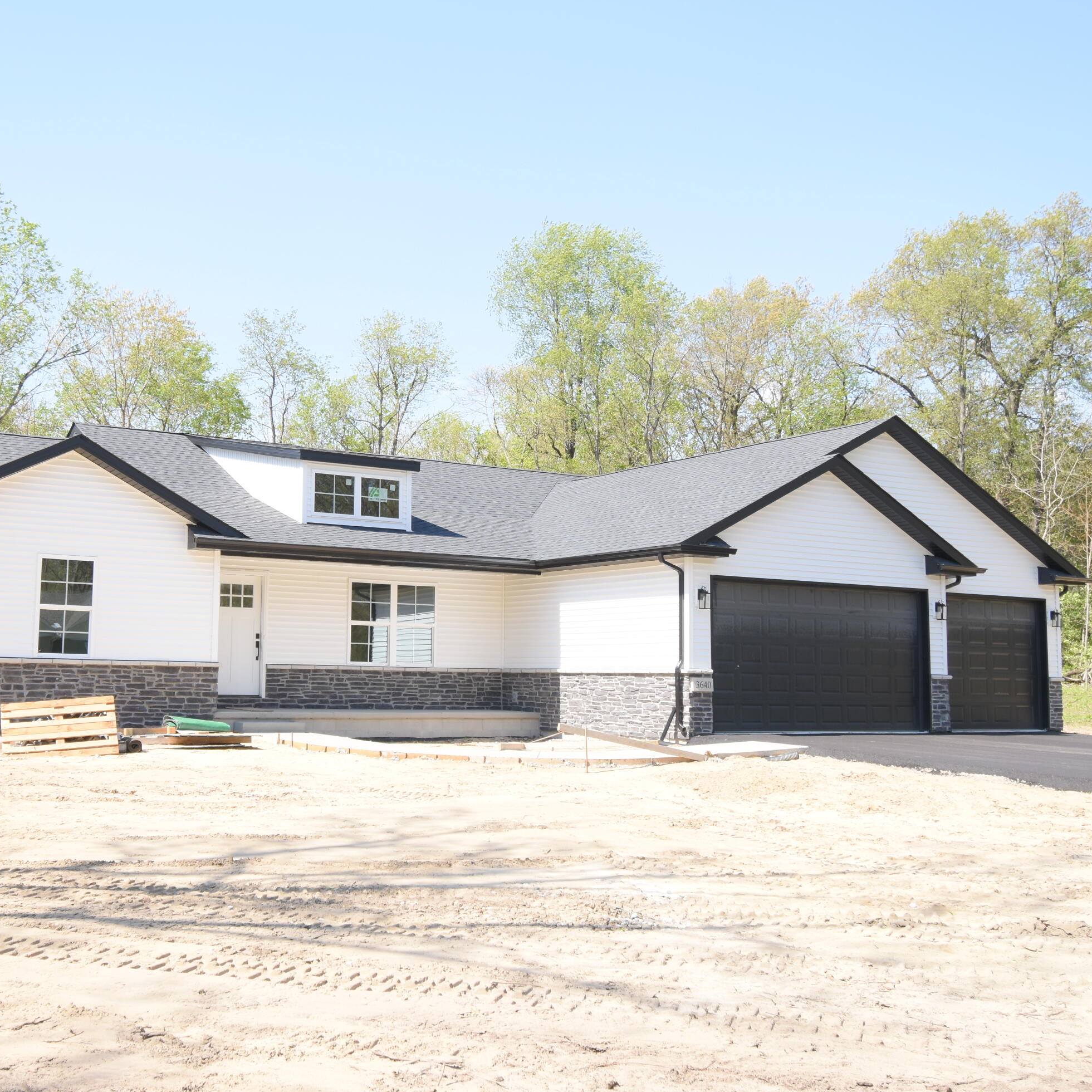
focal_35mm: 39
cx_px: 394
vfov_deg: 42.8
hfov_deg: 42.4
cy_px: 536
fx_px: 1392
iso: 200
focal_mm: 20
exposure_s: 1/250
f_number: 6.3
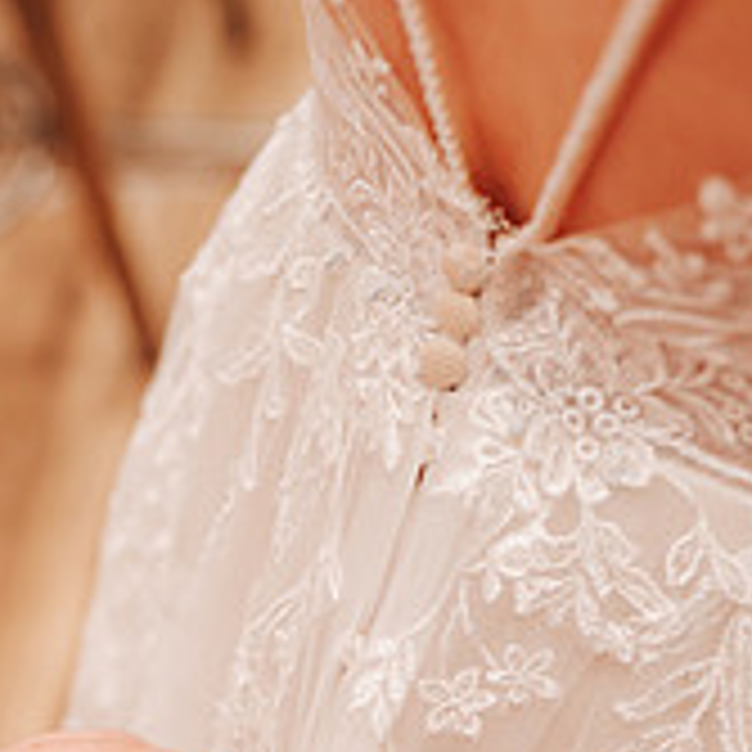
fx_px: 1966
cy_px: 856
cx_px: 223
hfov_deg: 21.5
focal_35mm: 80
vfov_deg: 20.5
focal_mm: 35
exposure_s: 1/320
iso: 500
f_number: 2.8
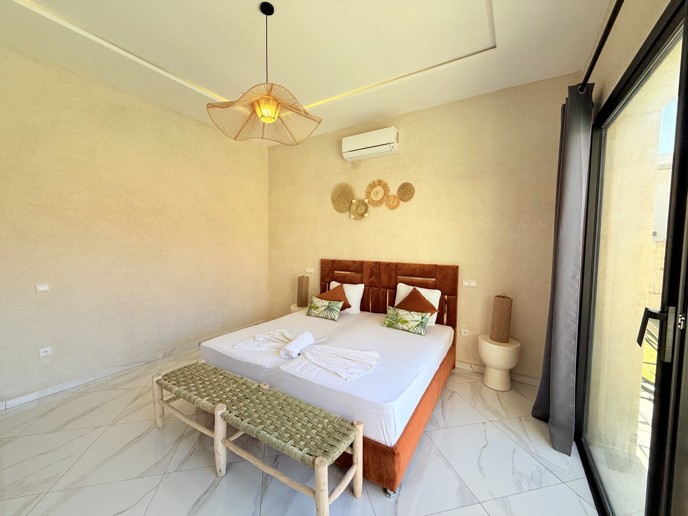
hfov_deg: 102.1
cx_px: 344
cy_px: 258
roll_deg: -1.0
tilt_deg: -3.1
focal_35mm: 14
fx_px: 278
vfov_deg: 85.7
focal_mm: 2.22
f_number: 2.2
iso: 50
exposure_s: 1/142
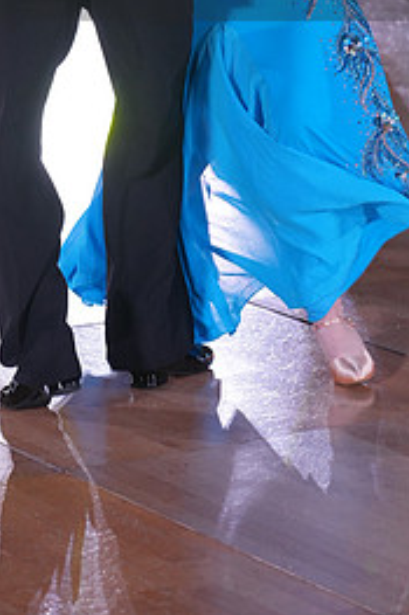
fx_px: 3276
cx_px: 207
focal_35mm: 192
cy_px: -56
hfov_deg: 7.1
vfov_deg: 10.6
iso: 1000
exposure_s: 1/400
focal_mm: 87
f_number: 4
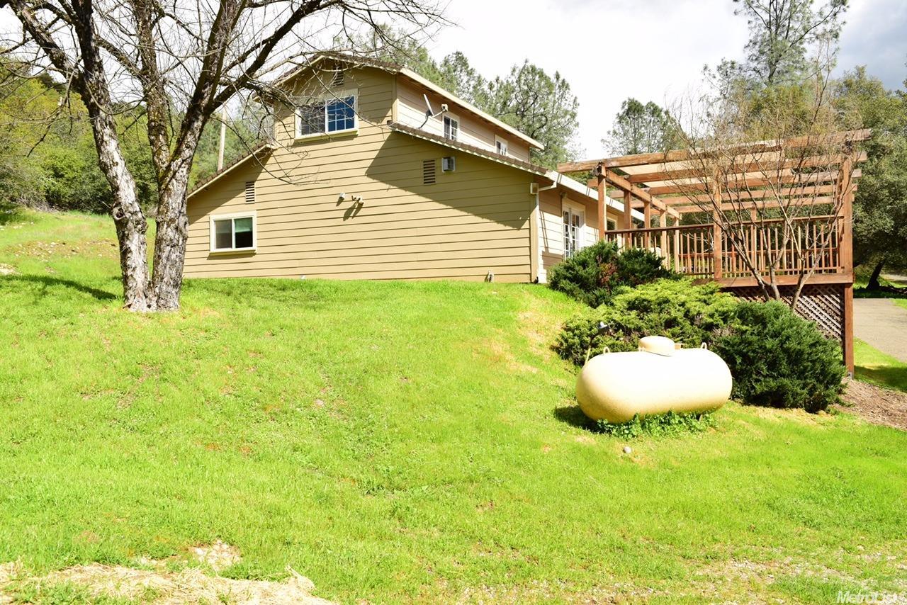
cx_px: 454
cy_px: 302
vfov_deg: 43.6
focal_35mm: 30
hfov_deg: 61.9
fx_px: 756
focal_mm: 20
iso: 100
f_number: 7.1
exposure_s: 1/200
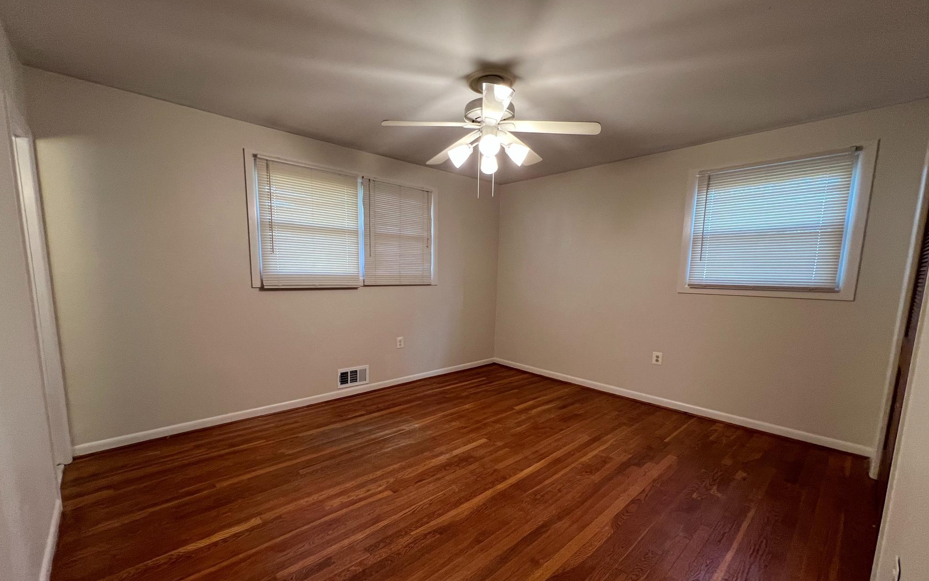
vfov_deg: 78.3
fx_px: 354
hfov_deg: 105.3
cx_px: 462
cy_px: 328
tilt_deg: -7.4
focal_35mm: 14
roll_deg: -0.6
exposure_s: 1/60
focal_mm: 1.57
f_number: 1.8
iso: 200
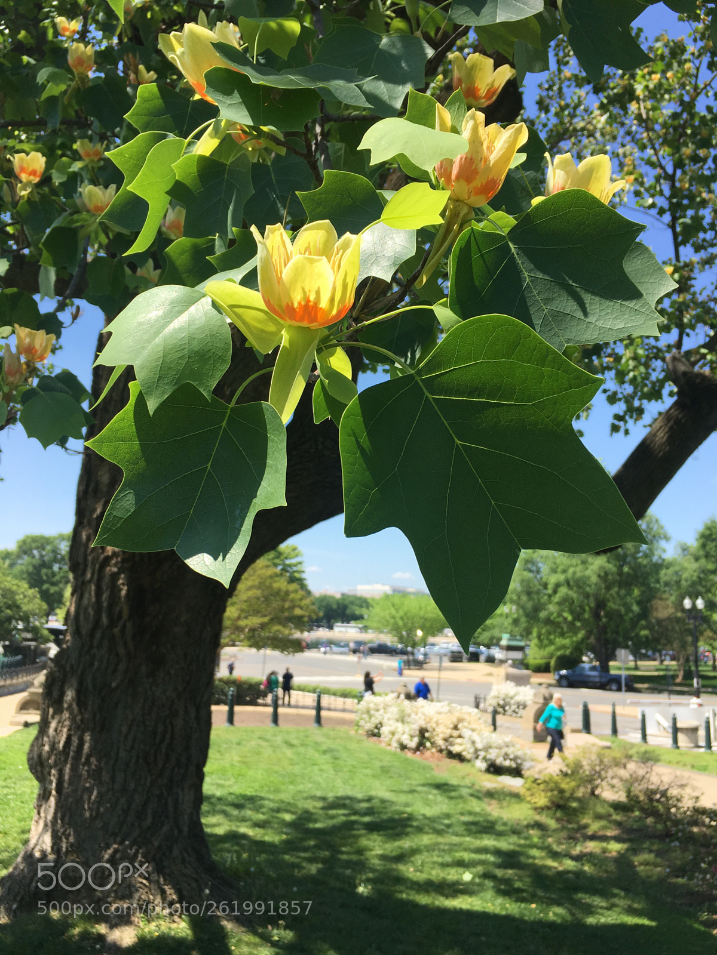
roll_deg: -2.0
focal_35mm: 29
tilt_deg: +10.6
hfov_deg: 48.2
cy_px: 478
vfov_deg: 61.7
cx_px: 358
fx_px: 801
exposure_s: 1/1040
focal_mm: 4.15
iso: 25
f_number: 2.2
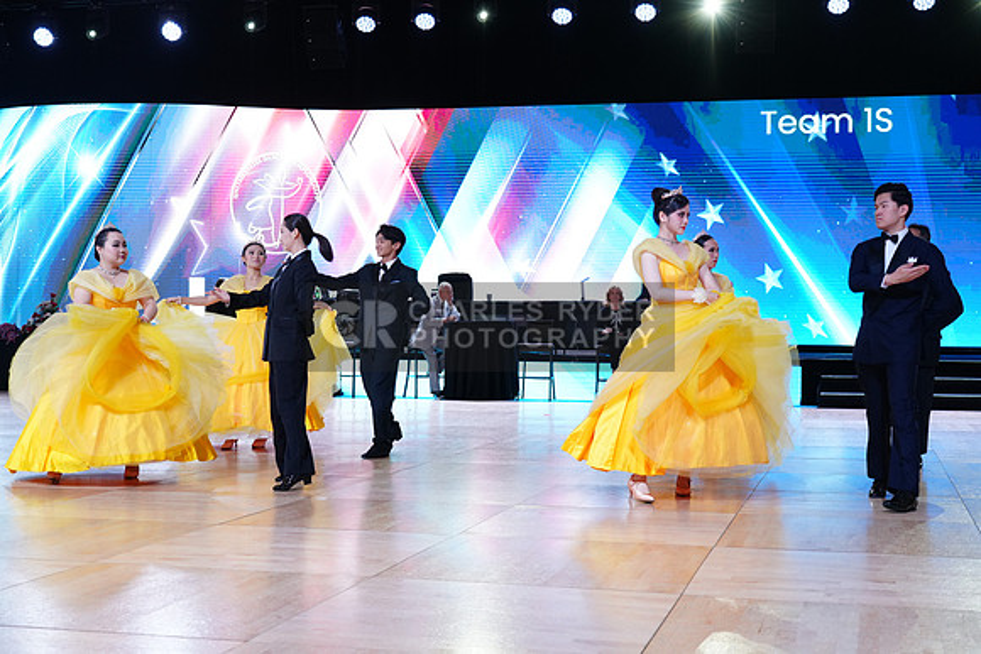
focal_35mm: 50
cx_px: 490
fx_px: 1363
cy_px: 327
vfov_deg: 27.0
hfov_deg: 39.6
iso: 1600
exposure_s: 1/500
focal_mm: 50
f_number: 4
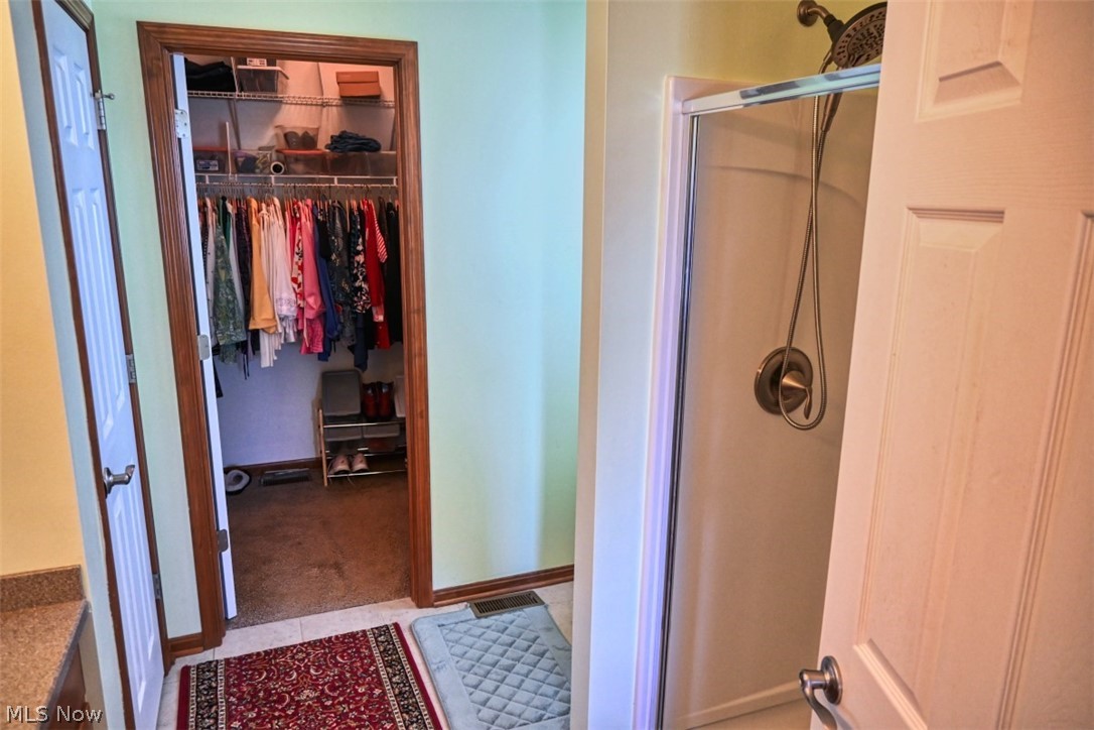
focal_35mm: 24
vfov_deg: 53.1
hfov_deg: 73.7
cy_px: 365
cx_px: 547
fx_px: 729
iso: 1800
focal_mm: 16
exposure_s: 1/25
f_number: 3.5
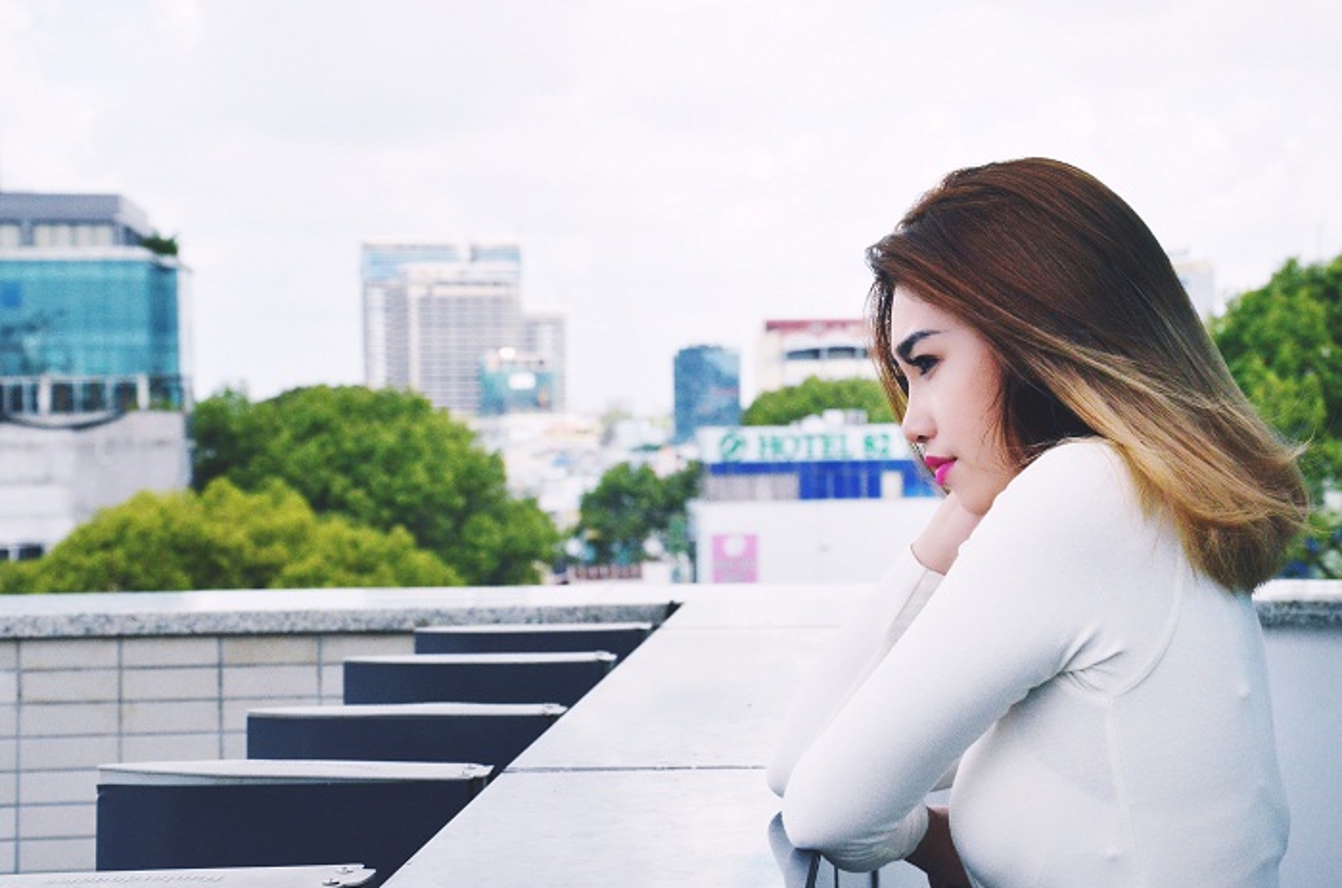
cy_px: 444
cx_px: 671
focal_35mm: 75
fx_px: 2789
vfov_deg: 18.1
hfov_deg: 27.1
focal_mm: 50
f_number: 8
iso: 1250
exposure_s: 1/6400
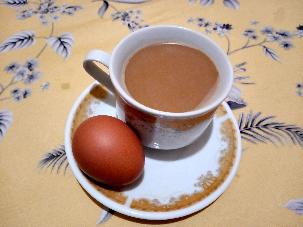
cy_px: 114
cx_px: 152
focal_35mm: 28
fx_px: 245
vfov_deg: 49.7
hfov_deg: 63.4
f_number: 1.8
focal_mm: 4.05
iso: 2764
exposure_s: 1/25
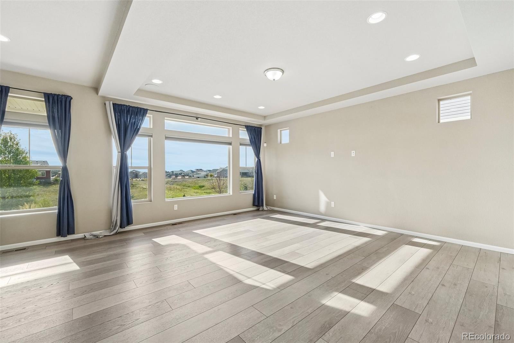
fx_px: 214
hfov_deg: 100.4
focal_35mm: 15
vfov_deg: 77.3
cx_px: 257
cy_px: 172
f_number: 8
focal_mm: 10
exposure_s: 1/100
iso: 800
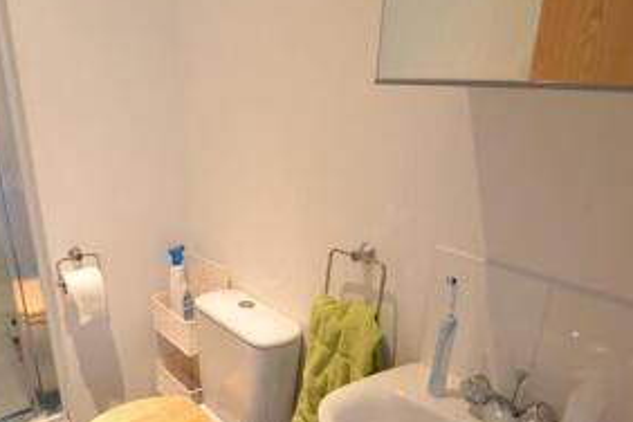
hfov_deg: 64.2
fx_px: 490
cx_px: 215
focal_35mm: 28
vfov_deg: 45.7
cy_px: 291
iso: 3200
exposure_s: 1/30
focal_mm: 11
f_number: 3.5
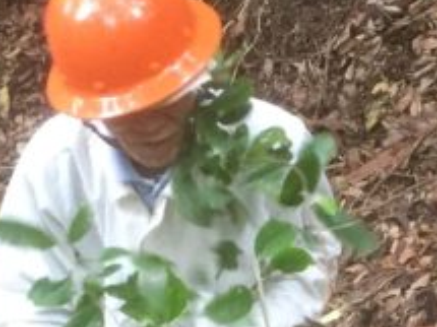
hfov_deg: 14.6
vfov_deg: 10.7
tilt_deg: -33.5
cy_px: 457
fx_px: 1703
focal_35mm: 135
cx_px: 303
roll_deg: -4.0
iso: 125
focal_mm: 4.15
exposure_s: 1/30
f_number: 2.2
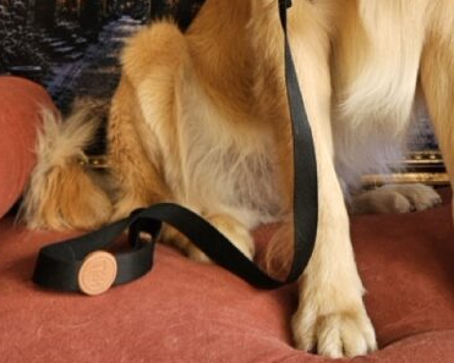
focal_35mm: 62
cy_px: -159
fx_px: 833
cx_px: 317
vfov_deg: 21.3
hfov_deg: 30.2
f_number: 1.8
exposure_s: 1/120
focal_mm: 5.4
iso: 80
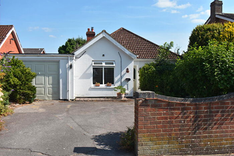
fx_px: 215
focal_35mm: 33
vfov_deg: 40.0
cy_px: 78
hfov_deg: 57.2
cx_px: 117
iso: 100
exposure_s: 1/250
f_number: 8
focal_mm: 22
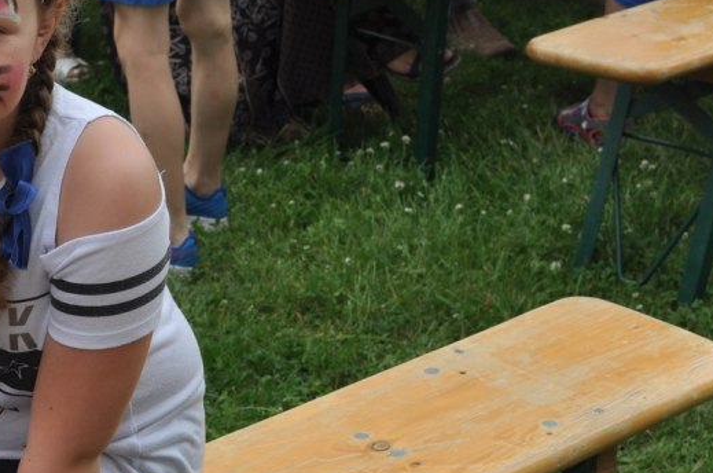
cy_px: 68
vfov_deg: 10.9
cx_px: 262
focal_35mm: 125
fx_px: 2471
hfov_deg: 16.4
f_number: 8
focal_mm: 36
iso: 200
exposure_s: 1/250
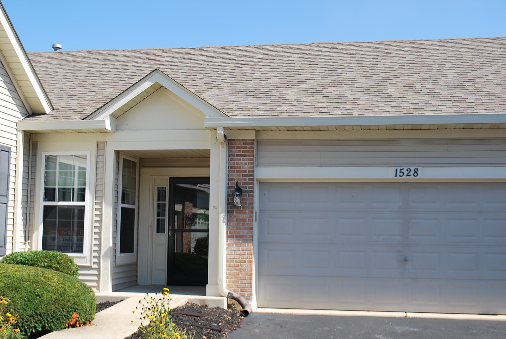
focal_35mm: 48
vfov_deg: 28.2
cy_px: 170
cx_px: 253
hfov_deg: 41.1
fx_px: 676
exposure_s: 1/200
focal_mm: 32
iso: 100
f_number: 7.1
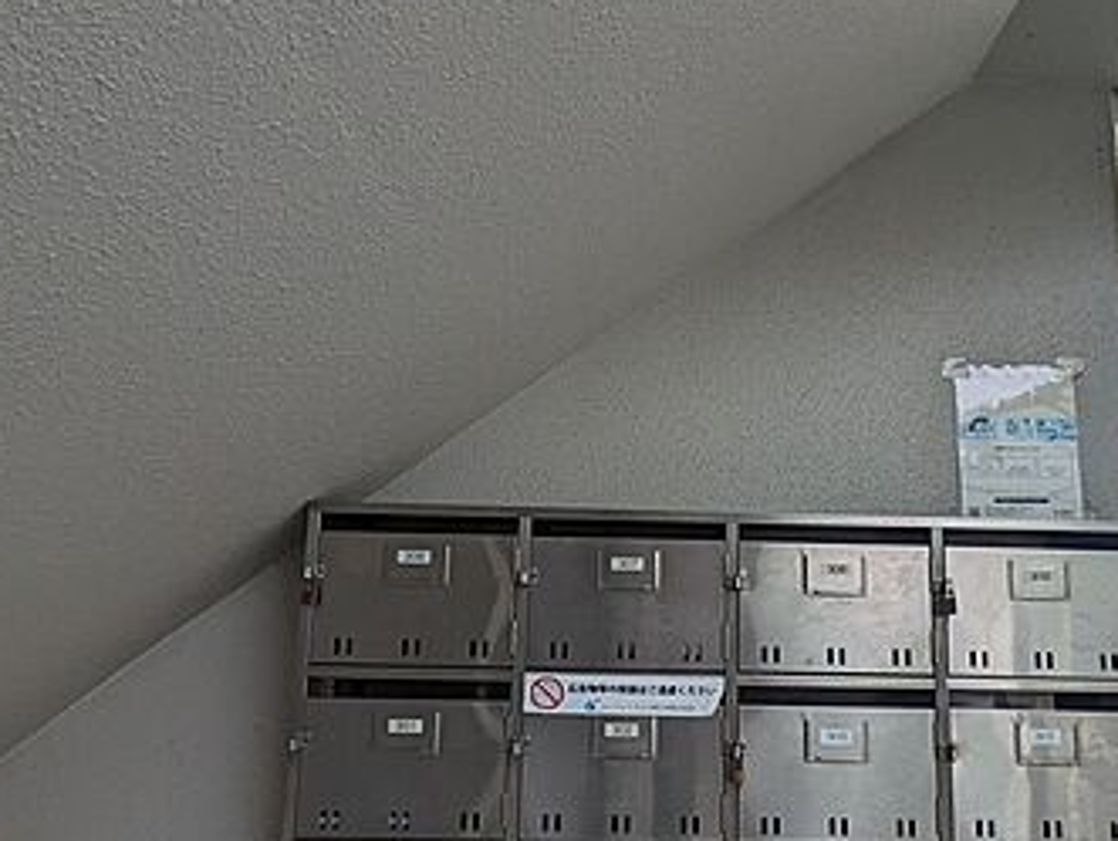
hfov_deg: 64.8
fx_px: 873
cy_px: 551
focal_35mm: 27
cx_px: 657
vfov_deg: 50.6
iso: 49
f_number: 2.2
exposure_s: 1/859
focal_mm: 1.83
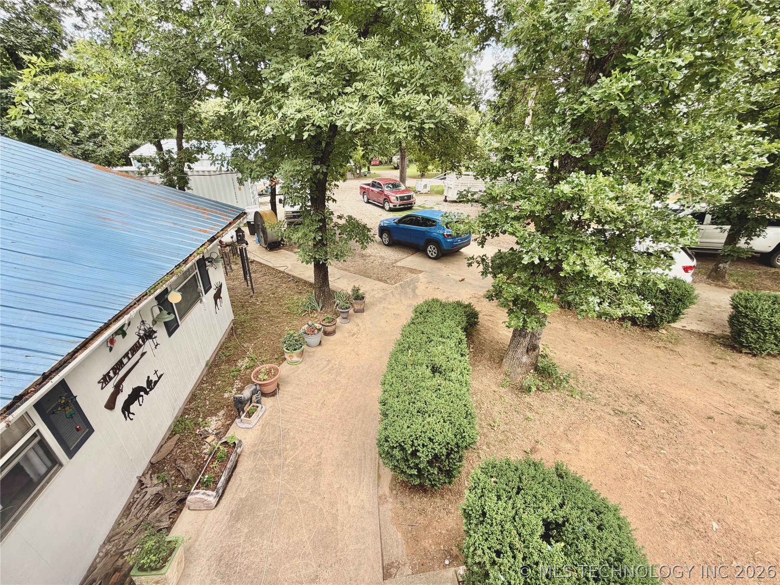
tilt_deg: -27.3
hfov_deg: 102.1
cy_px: 292
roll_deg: -2.0
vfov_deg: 85.7
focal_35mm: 14
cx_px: 390
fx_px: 315
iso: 40
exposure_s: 1/202
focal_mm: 2.22
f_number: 2.2
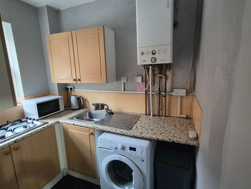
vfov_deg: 89.9
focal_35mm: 13
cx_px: 126
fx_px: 94
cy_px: 94
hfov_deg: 106.2
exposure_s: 1/50
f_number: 2.2
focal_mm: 1.74
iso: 640
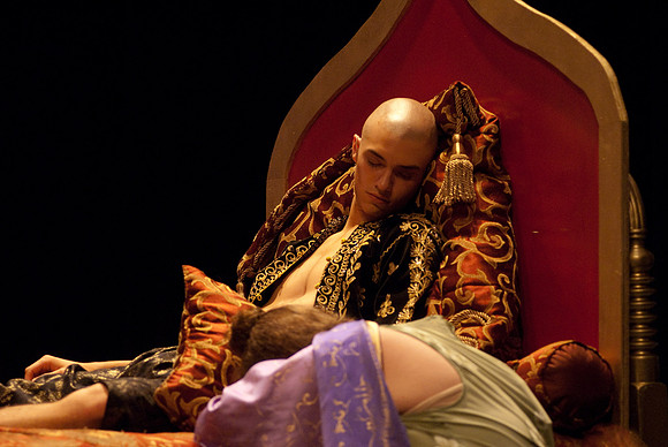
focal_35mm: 218
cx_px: 334
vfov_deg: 6.3
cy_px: 224
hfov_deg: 9.5
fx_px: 4040
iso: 1000
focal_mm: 145
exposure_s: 1/200
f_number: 2.8
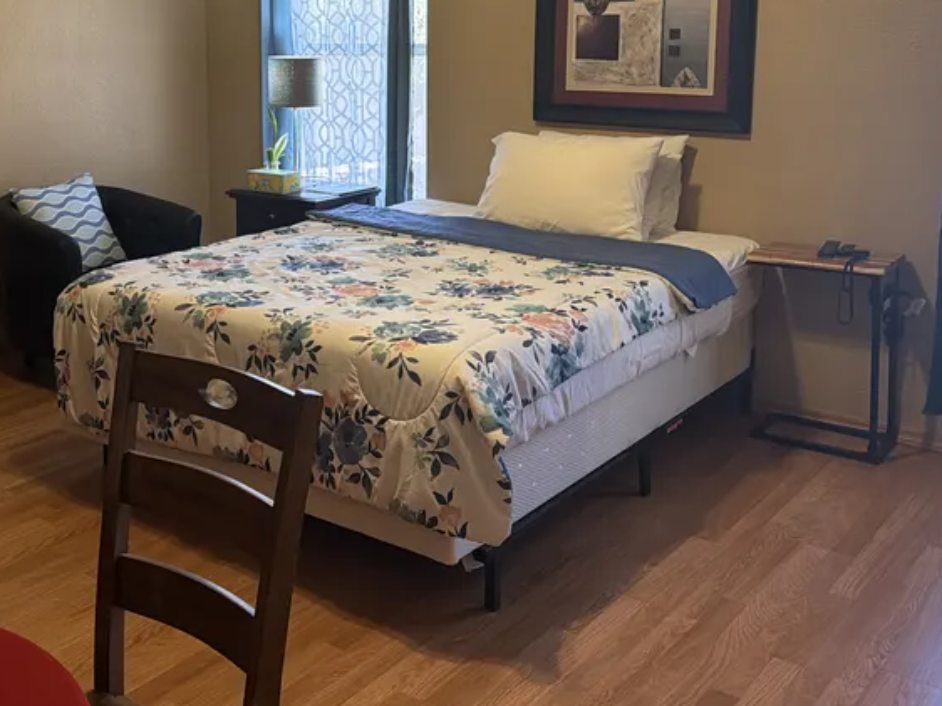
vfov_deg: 34.2
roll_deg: +1.1
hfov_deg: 45.0
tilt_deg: -6.7
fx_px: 1115
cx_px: 298
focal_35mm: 41
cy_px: 153
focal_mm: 6.8
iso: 400
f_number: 1.8
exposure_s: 1/60
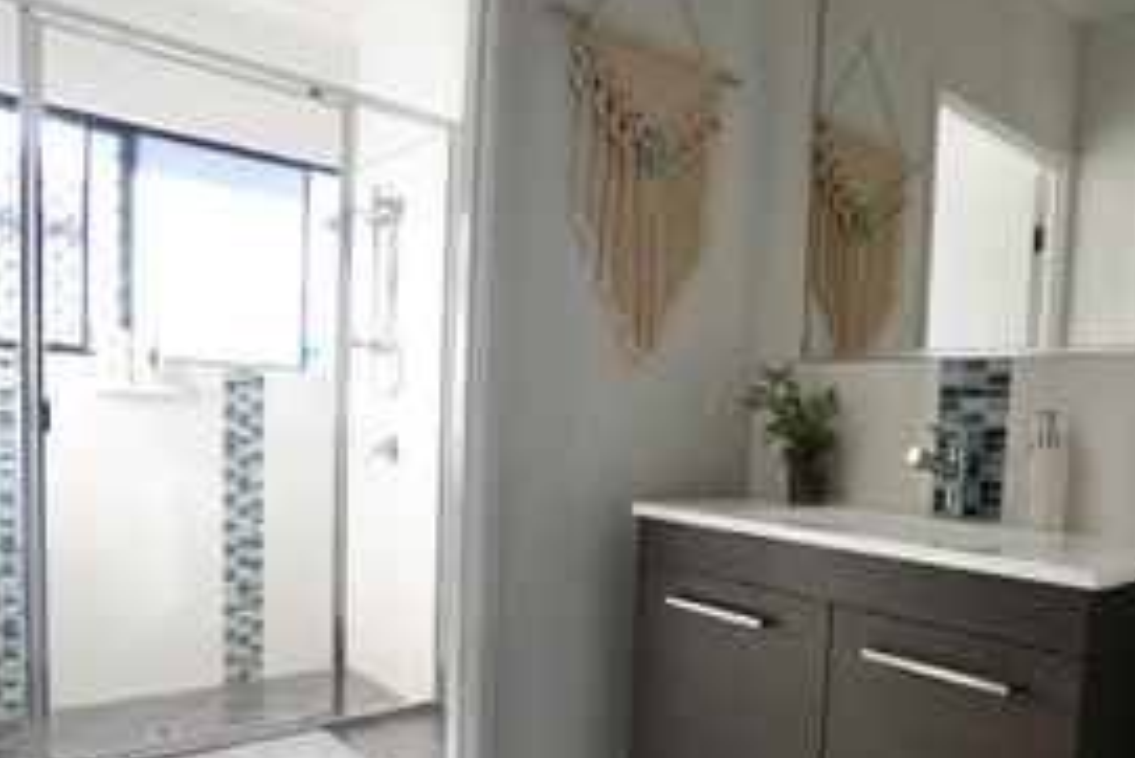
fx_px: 820
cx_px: 745
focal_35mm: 26
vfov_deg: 48.8
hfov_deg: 67.7
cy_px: 500
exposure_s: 1/60
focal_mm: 10
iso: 250
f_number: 4
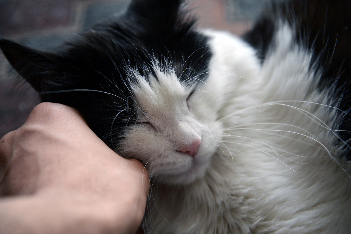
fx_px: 829
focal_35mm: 85
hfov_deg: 23.9
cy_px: 117
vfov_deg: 16.1
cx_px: 176
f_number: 4.5
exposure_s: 1/100
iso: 250
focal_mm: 85
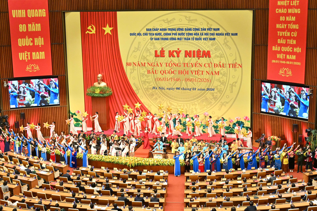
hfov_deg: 36.9
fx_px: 475
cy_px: 106
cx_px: 158
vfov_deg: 25.1
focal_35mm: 54
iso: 6400
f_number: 6.3
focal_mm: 54
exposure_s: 1/250
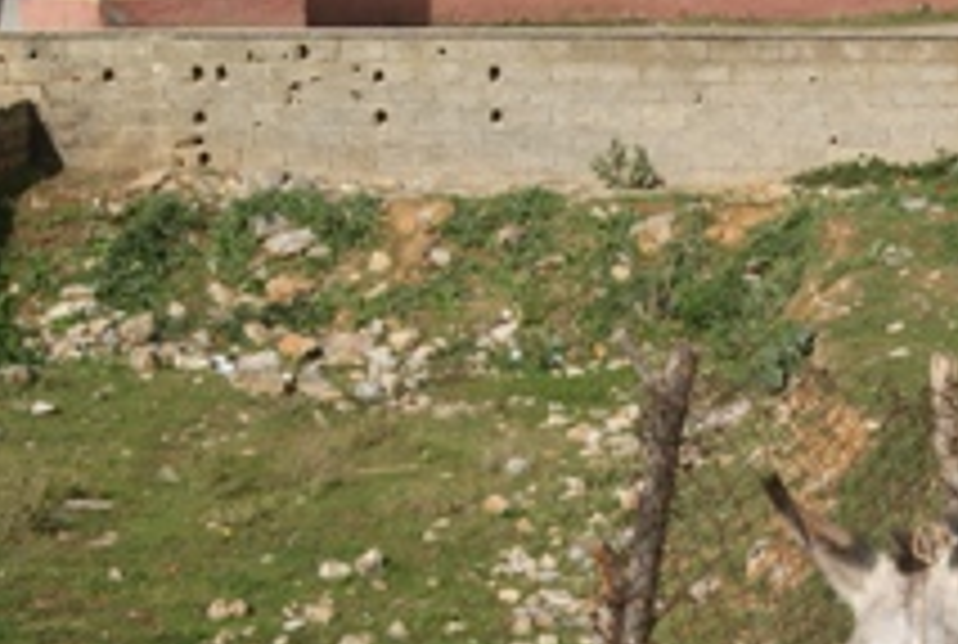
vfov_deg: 16.8
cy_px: 554
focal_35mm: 81
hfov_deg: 24.2
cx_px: 900
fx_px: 2160
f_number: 10
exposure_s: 1/125
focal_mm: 18
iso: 100
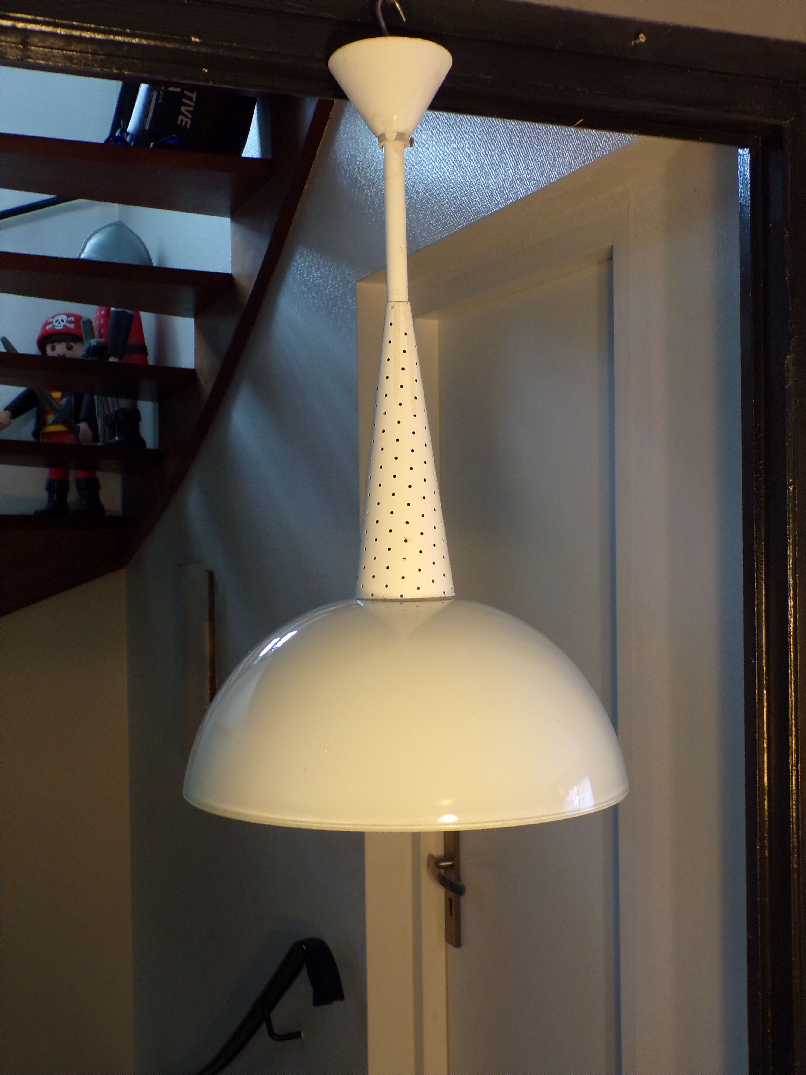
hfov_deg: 34.3
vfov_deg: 44.8
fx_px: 1304
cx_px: 403
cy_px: 538
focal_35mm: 42
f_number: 3.4
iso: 245
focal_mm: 7.6
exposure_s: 1/17
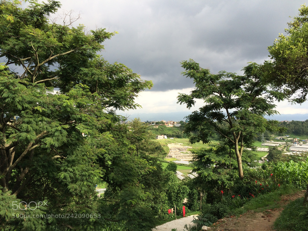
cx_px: 154
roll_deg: -1.5
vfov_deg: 48.2
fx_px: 258
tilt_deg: -0.3
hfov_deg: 61.7
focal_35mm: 29
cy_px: 116
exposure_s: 1/838
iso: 32
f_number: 2.2
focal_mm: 4.15
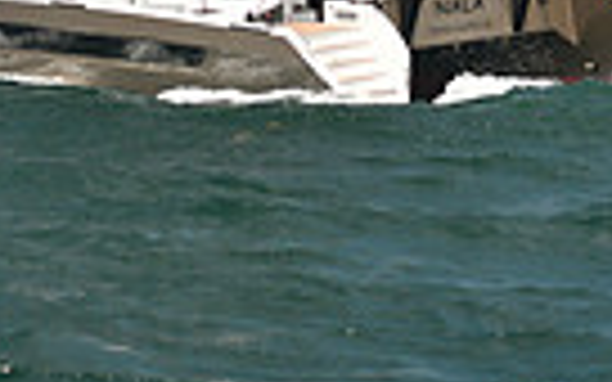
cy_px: -840
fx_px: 5070
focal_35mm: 304
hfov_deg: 6.9
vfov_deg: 4.1
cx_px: 128
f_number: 4
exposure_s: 1/1250
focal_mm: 70
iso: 320
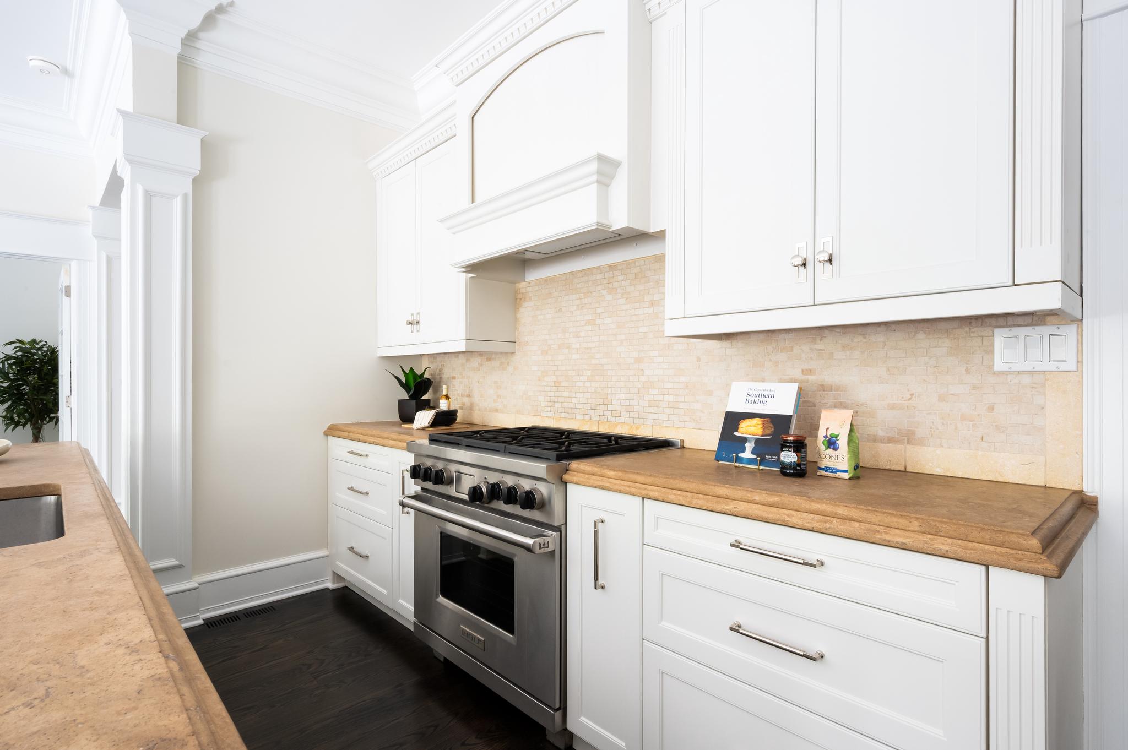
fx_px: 548
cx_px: 564
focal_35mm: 18
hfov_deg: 91.7
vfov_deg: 68.8
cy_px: 375
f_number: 16
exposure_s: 3
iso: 800
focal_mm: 17.5
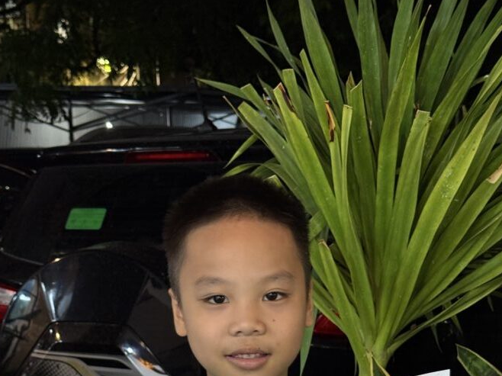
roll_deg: +0.4
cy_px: 377
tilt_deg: -11.1
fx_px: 1058
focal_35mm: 73
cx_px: 243
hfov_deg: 26.7
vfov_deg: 19.6
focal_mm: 6.76
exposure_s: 1/33
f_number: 1.78
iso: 250
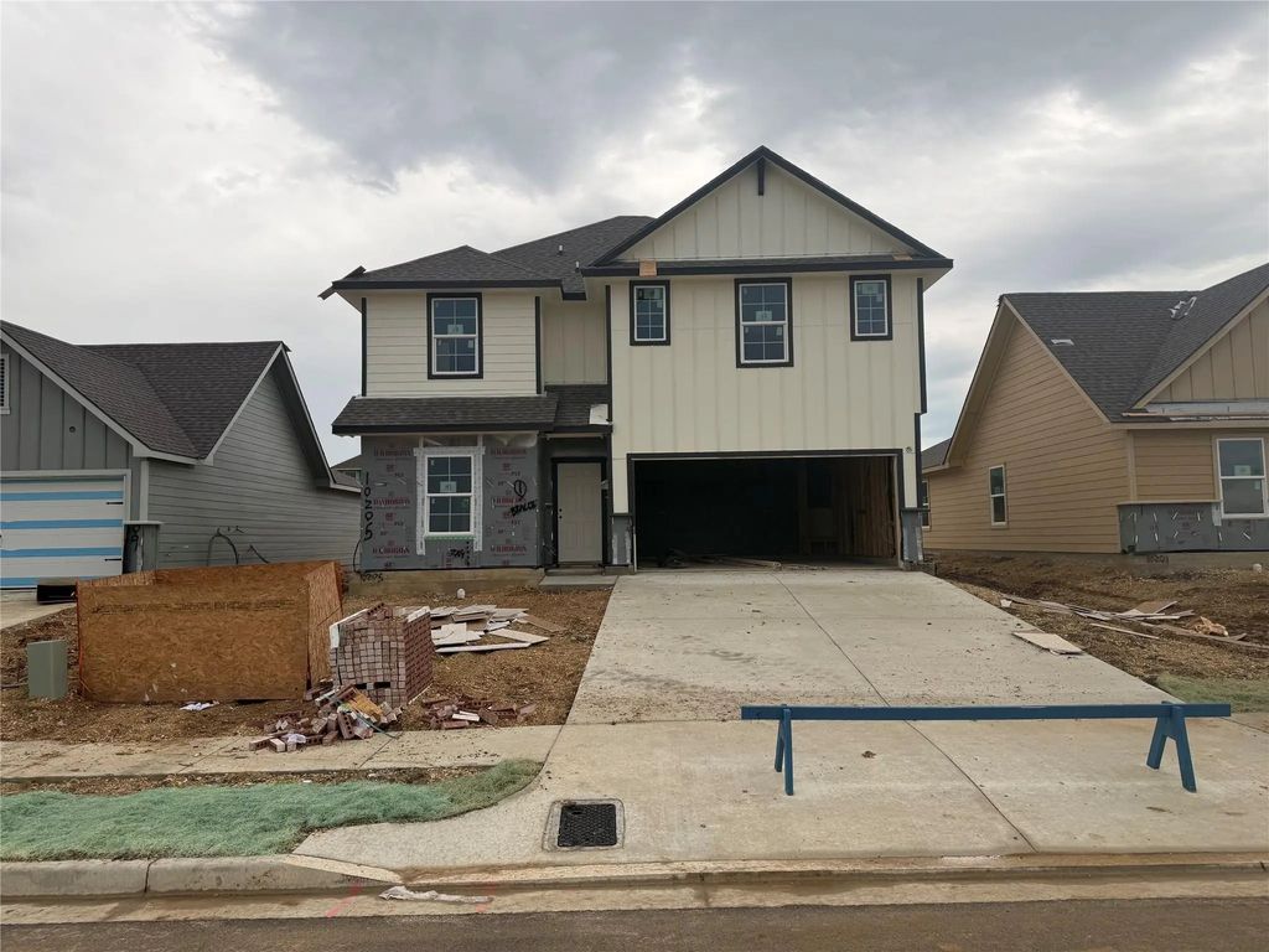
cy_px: 476
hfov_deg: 71.6
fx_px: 880
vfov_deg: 56.8
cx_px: 634
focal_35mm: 24
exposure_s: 1/322
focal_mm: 6.76
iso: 80
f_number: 1.78
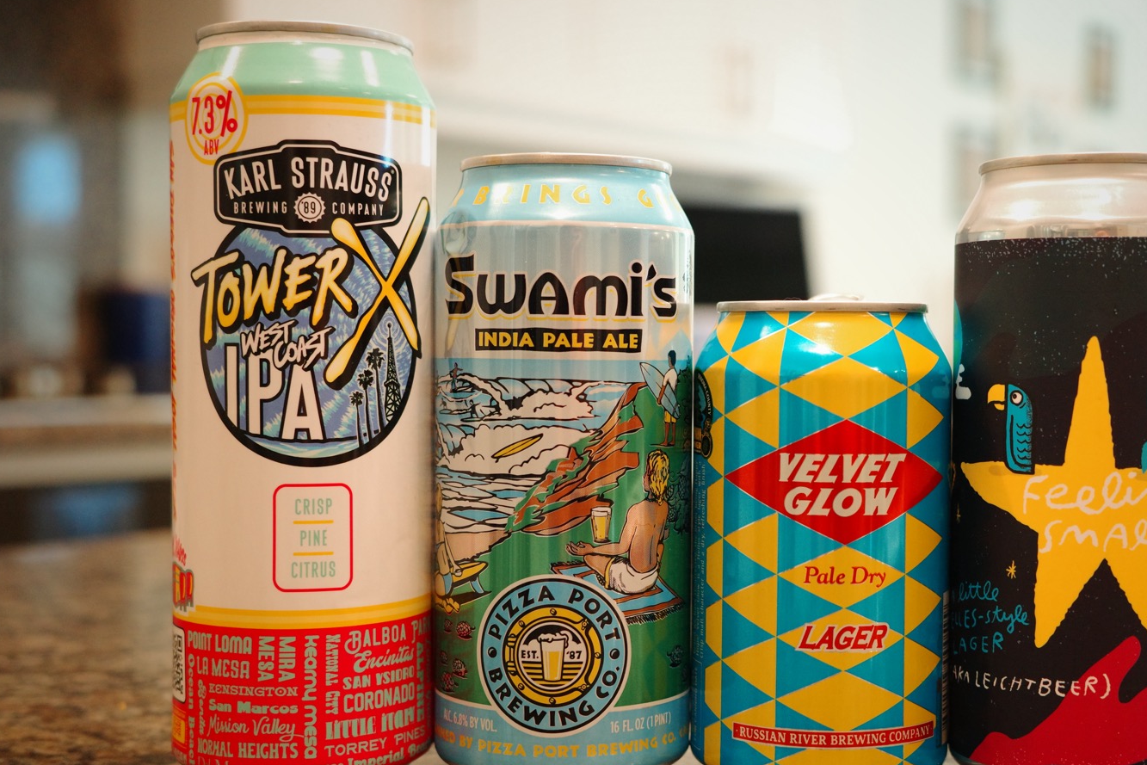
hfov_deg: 41.0
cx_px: 679
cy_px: 412
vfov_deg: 28.1
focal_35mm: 48
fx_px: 1529
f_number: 2.8
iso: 2500
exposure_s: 1/125
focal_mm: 26
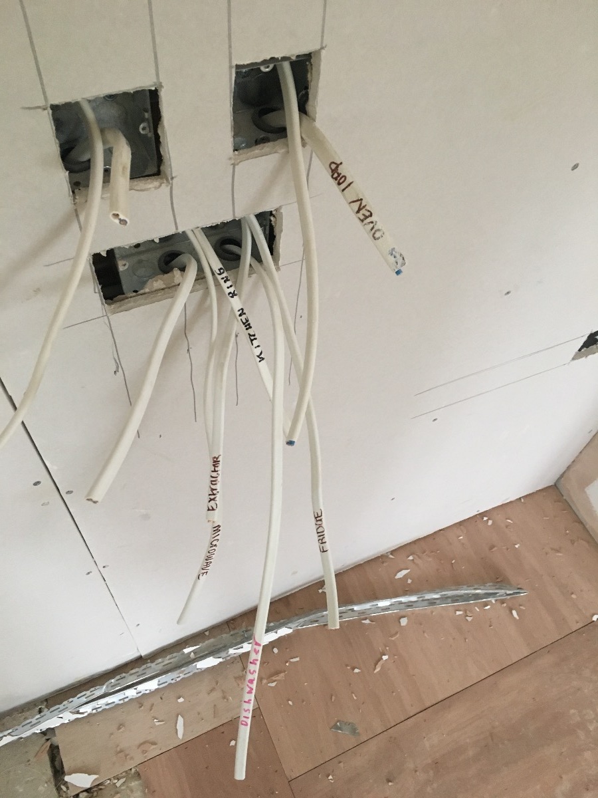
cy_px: 399
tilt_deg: -56.8
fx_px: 668
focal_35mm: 29
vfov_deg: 61.7
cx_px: 299
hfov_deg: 48.2
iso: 160
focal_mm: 4.15
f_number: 2.2
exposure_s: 1/33
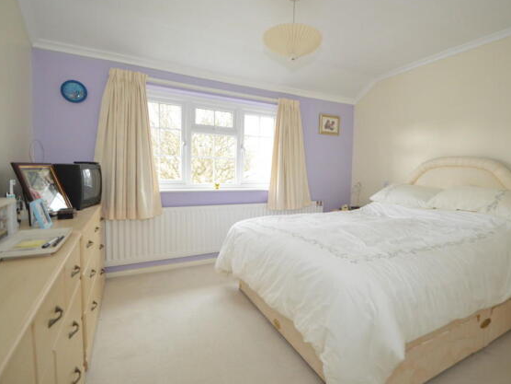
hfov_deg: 90.8
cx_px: 278
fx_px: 251
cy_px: 187
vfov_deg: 74.7
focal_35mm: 17
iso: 1800
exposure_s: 1/60
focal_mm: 10
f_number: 3.5
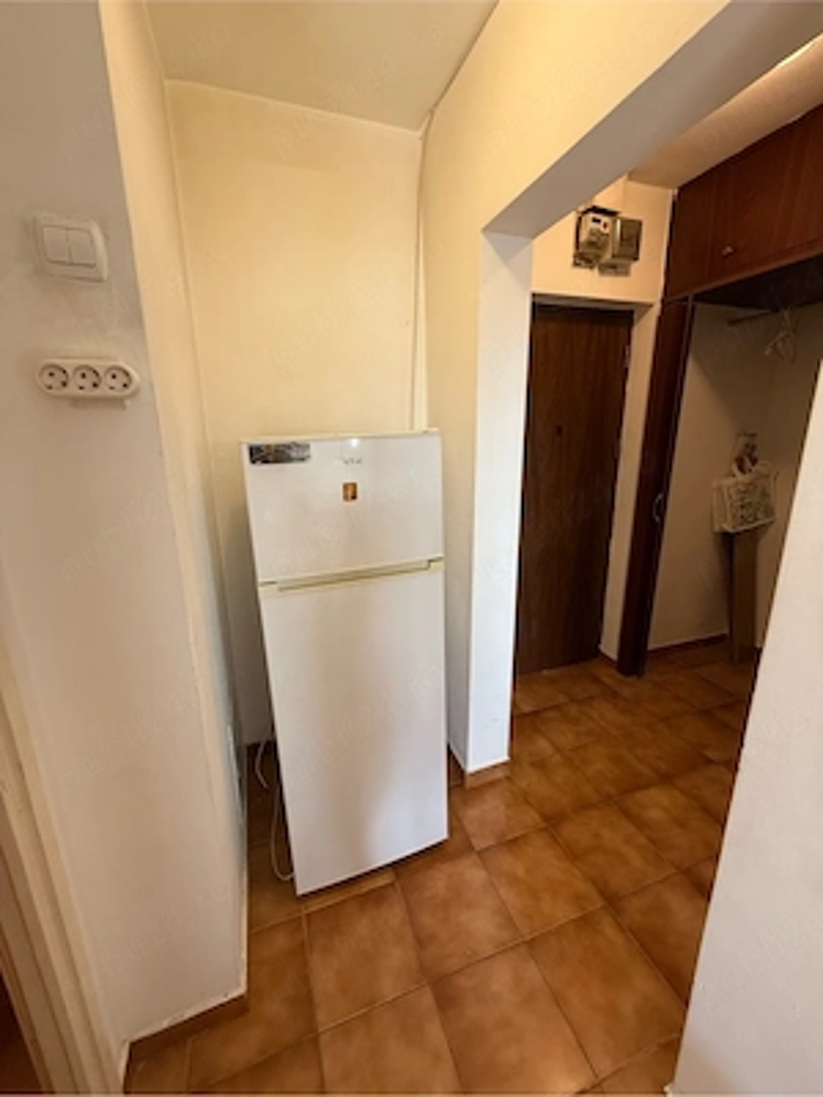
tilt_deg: -14.6
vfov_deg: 102.1
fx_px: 444
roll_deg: -0.1
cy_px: 548
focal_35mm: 14
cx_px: 412
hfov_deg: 85.7
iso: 125
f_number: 2.2
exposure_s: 1/99
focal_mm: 2.22
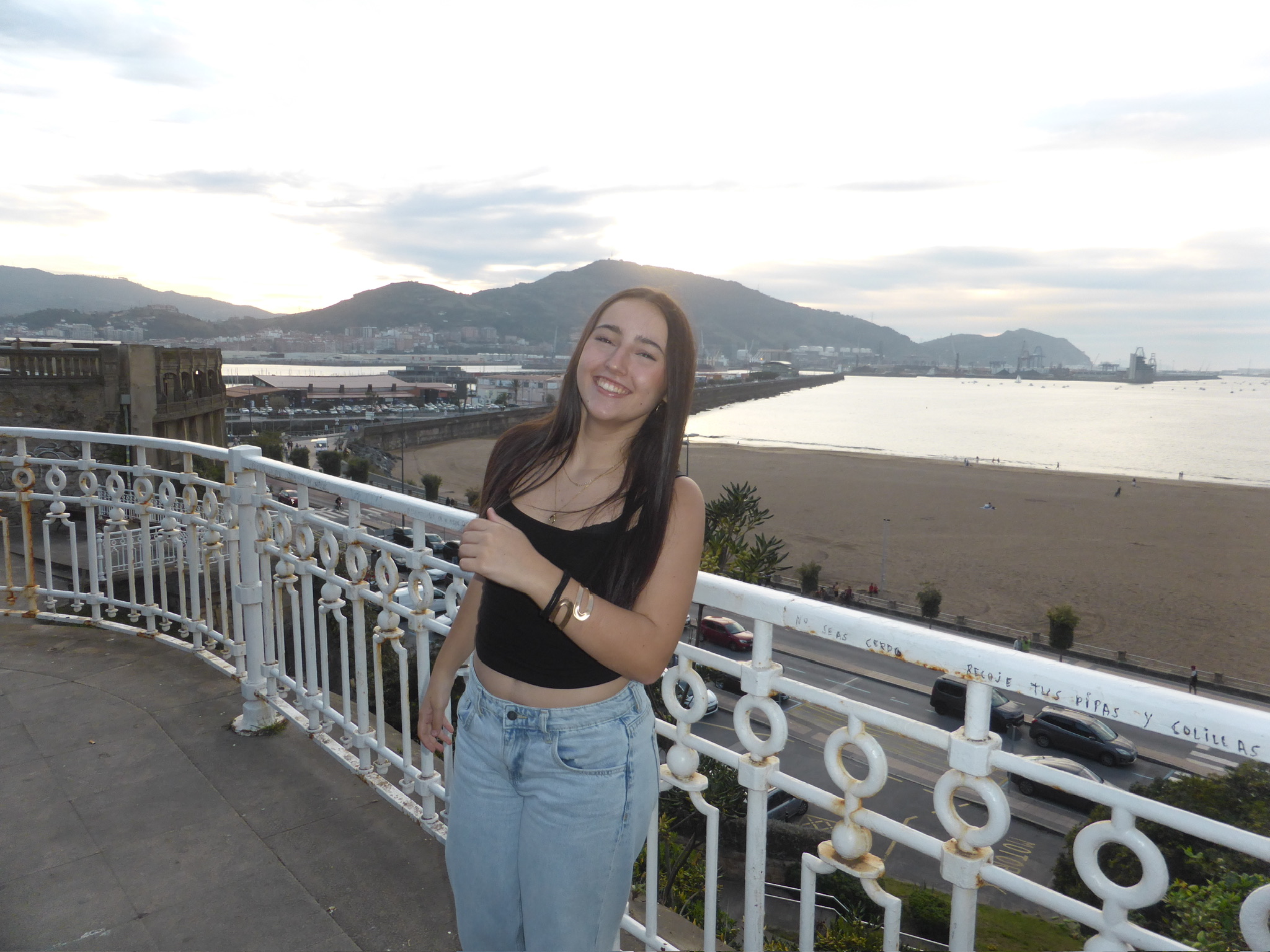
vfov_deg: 56.8
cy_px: 476
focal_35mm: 24
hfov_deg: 71.6
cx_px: 635
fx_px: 881
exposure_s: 1/250
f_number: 3.3
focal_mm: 4.3
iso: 200
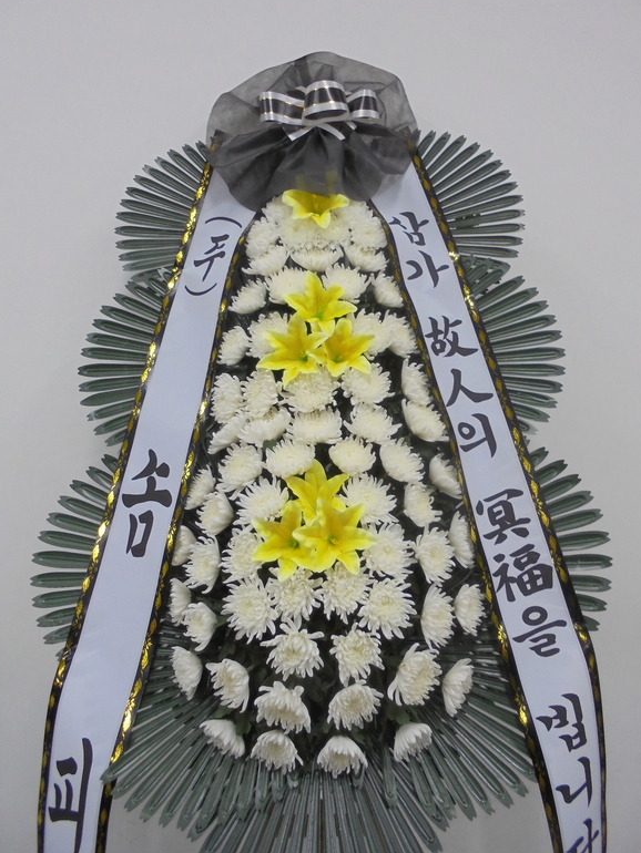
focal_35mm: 27
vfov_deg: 65.3
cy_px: 411
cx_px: 324
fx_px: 666
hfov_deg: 51.4
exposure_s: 1/30
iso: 160
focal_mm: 4.6
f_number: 3.5
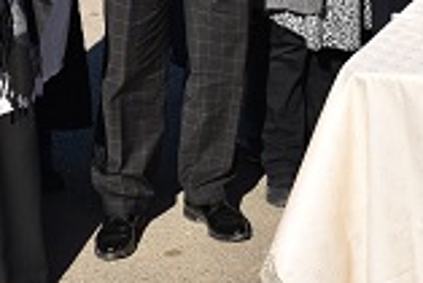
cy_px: -216
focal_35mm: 130
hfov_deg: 15.2
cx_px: 508
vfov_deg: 10.0
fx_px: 1529
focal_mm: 34
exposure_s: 1/200
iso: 100
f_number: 11
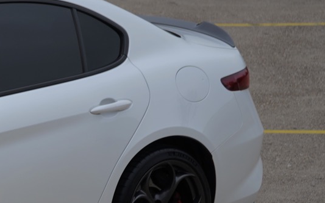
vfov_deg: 5.1
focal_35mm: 257
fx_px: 2276
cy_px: 261
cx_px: -245
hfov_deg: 7.9
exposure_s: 1/160
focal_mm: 70
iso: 100
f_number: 6.3
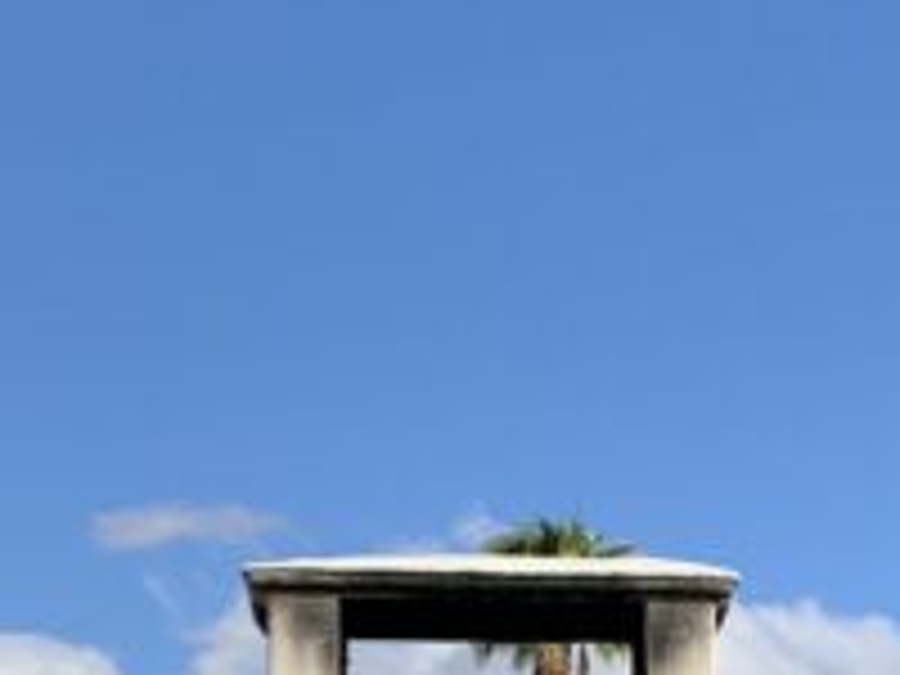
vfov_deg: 10.6
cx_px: 432
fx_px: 3458
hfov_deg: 14.8
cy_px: 1148
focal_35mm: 133
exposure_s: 1/2421
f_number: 1.8
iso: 25
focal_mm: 4.25
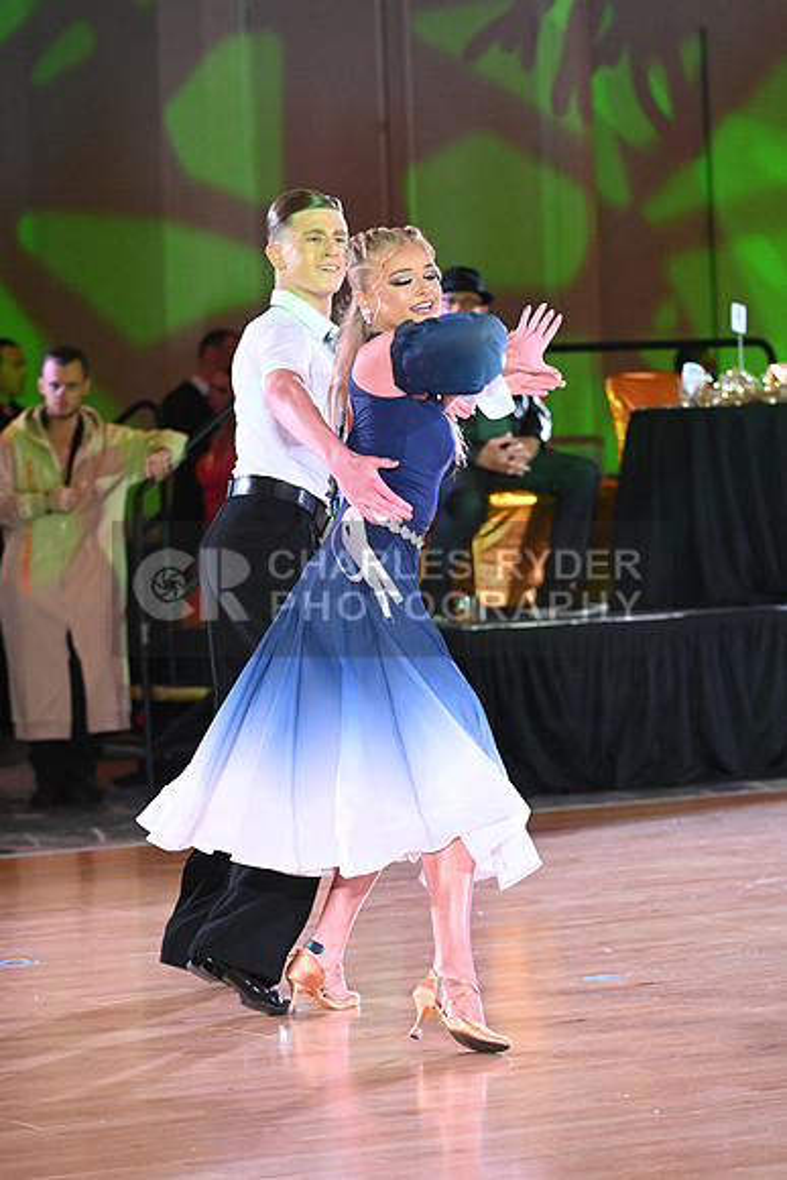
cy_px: 590
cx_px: 394
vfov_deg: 15.8
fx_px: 4260
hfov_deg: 10.6
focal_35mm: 130
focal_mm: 130
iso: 6400
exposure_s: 1/400
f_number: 5
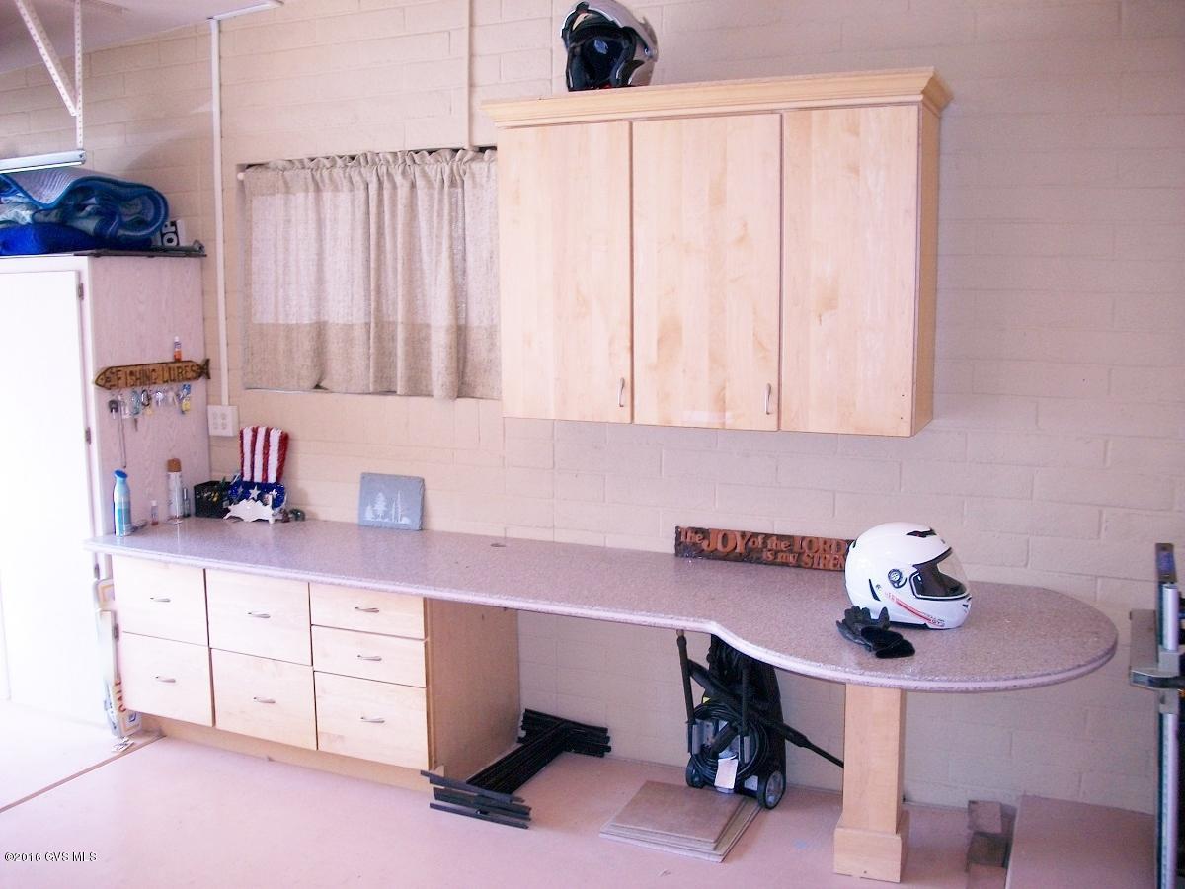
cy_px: 444
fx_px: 1095
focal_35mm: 32
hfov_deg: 56.8
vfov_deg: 44.2
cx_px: 592
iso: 80
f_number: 2.9
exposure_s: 1/30
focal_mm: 5.7
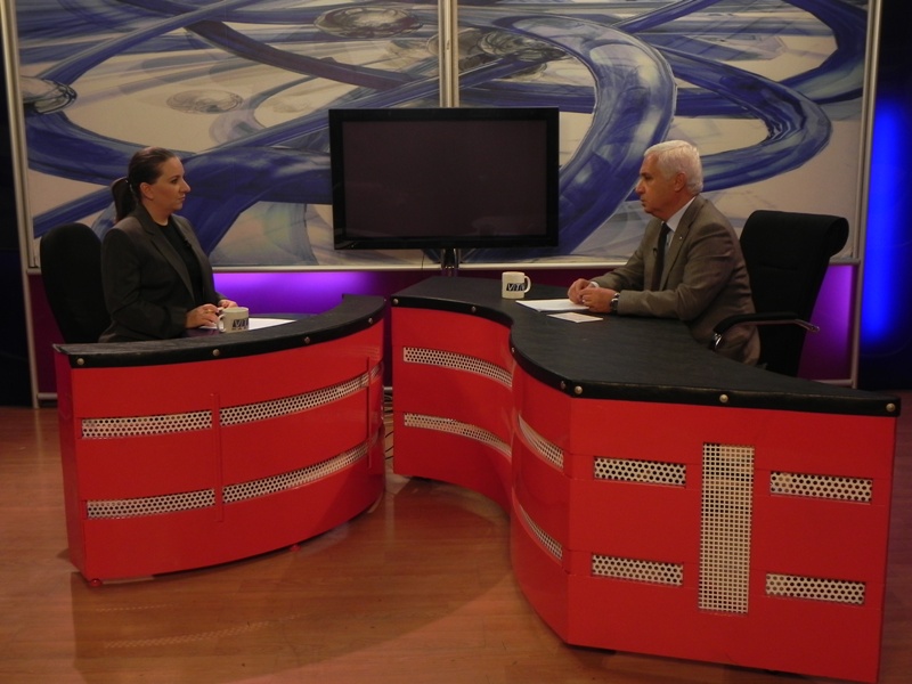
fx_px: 1080
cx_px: 456
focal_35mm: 41
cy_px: 342
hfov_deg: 45.8
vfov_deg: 35.1
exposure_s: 1/100
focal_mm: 7.3
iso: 160
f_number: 3.5
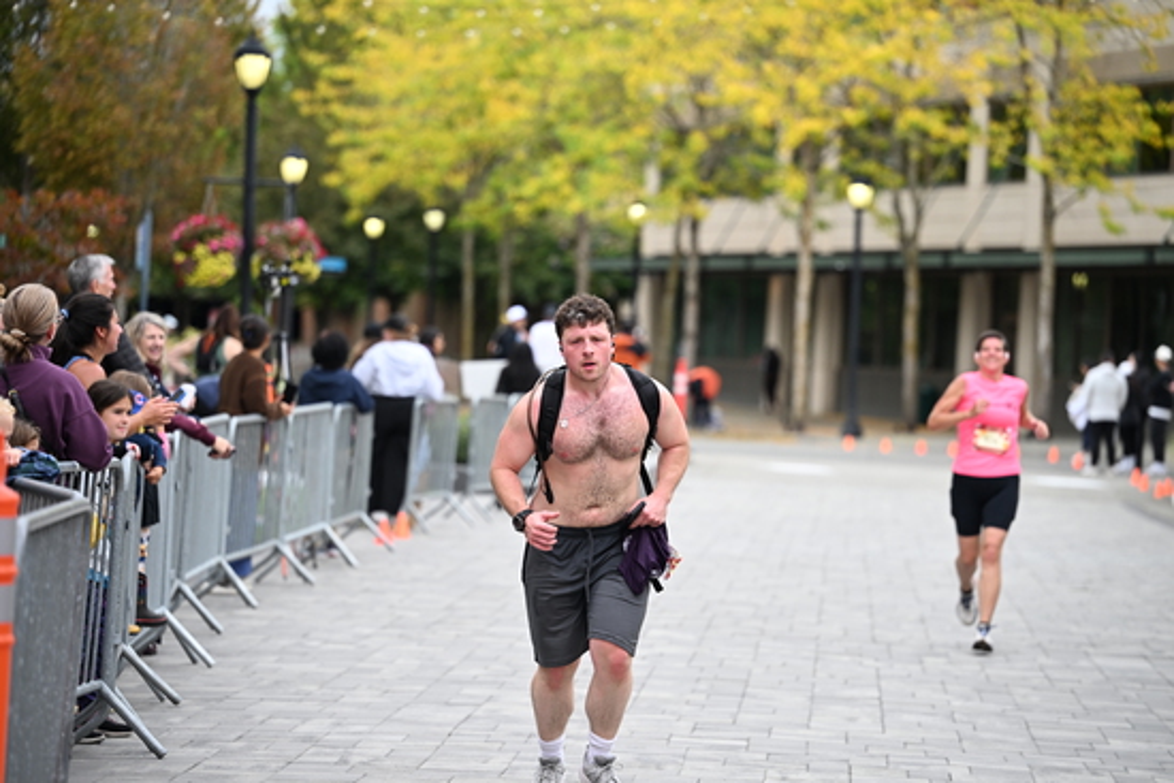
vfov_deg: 10.6
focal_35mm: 130
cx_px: 587
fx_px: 4240
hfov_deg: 15.8
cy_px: 392
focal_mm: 130
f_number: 2.8
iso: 640
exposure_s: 1/2000
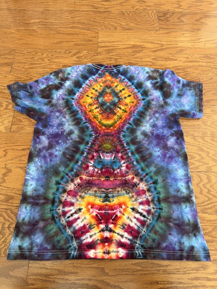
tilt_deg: -64.8
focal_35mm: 26
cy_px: 144
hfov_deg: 53.1
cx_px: 108
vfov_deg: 67.3
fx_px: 217
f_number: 1.5
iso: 250
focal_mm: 5.7
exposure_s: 1/60
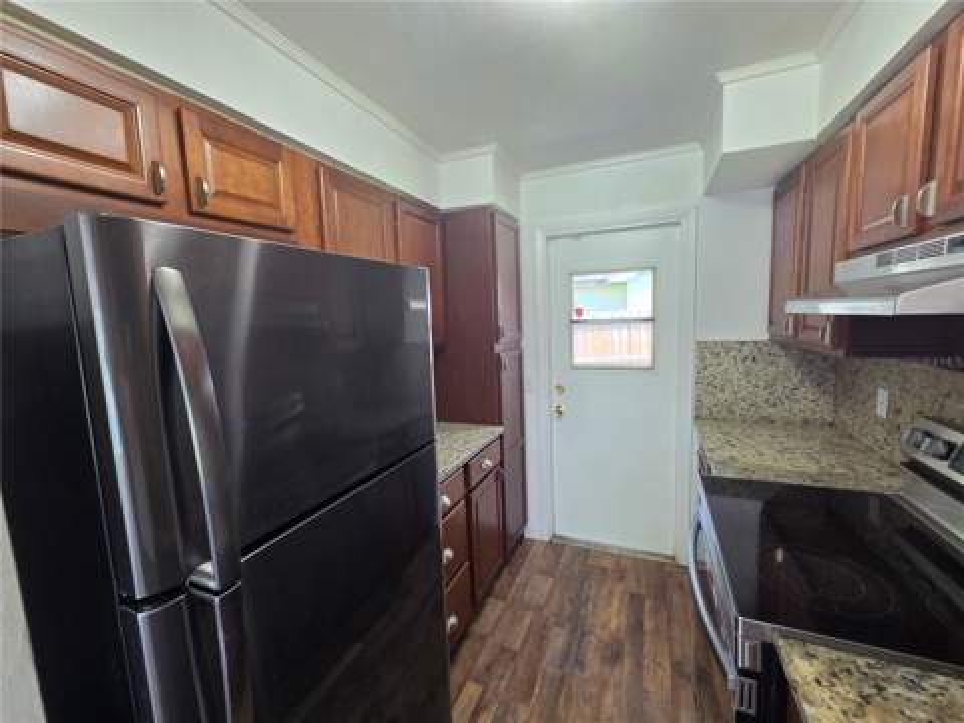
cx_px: 482
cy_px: 362
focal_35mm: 13
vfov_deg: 89.9
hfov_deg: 106.2
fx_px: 362
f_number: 2.2
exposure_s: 1/120
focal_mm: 2.2
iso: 200
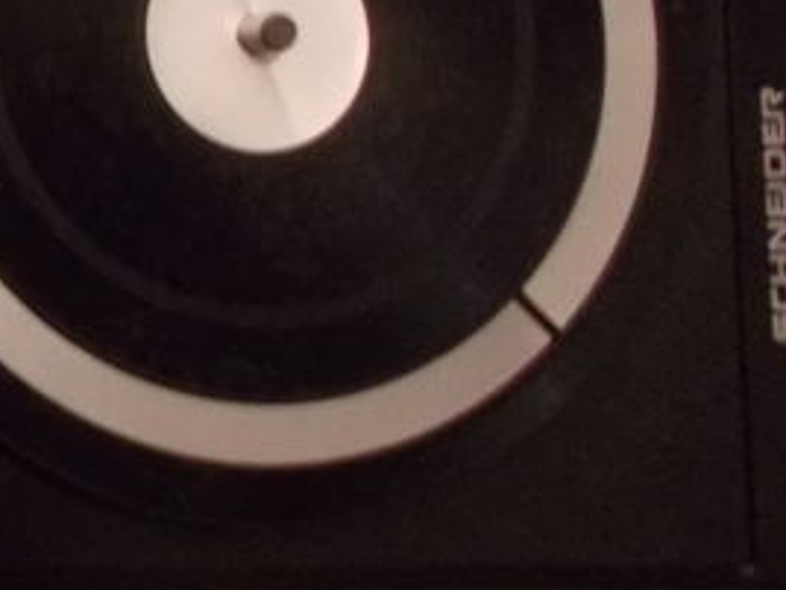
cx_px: -431
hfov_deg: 17.9
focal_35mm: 97
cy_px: -173
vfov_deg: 14.6
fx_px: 2203
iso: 400
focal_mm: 4.6
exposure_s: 1/5
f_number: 3.2
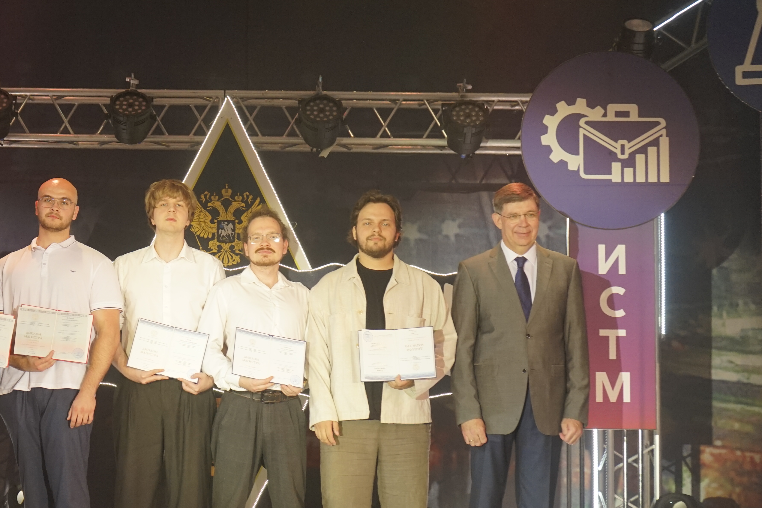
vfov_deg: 16.8
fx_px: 1714
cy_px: 302
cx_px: 120
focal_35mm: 81
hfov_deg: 24.5
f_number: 5
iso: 1000
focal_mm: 48
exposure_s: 1/160
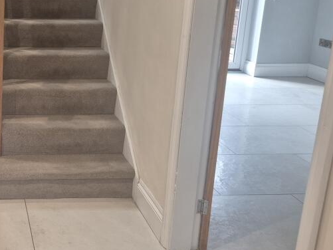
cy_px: 56
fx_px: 452
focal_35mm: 47
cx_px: 5
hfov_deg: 36.6
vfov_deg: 30.3
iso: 100
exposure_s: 1/100
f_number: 1.8
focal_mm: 5.4
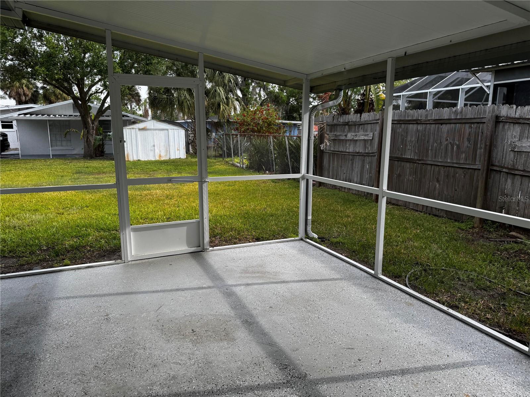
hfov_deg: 71.6
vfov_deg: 56.8
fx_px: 367
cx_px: 265
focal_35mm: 24
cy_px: 198
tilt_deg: -9.3
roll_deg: +0.0
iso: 80
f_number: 1.78
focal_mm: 6.76
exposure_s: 1/792
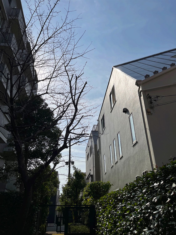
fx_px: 176
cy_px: 118
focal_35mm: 26
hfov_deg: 53.1
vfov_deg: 67.3
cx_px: 88
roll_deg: +4.7
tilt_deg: +28.2
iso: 50
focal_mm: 5.1
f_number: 1.6
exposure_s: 1/13333
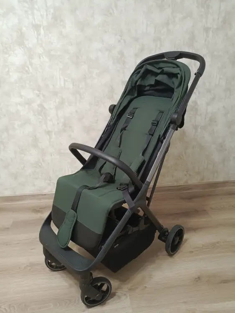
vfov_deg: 69.4
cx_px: 118
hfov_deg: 54.9
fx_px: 226
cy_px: 156
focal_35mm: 25
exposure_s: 1/33.3
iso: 1568
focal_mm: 4.74
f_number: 1.79
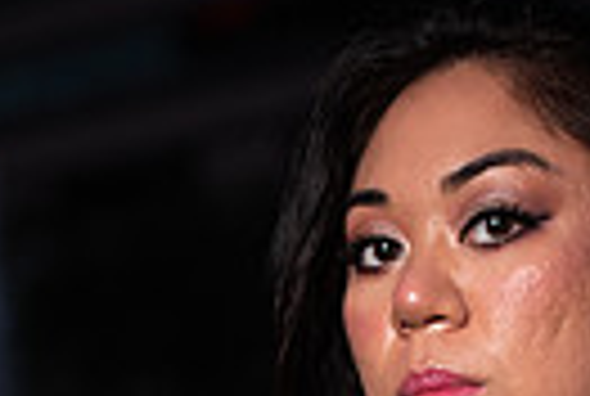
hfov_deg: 16.9
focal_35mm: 120
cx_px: 441
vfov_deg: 10.2
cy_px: 909
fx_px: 1971
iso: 640
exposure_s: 1/1000
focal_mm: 35
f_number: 1.4
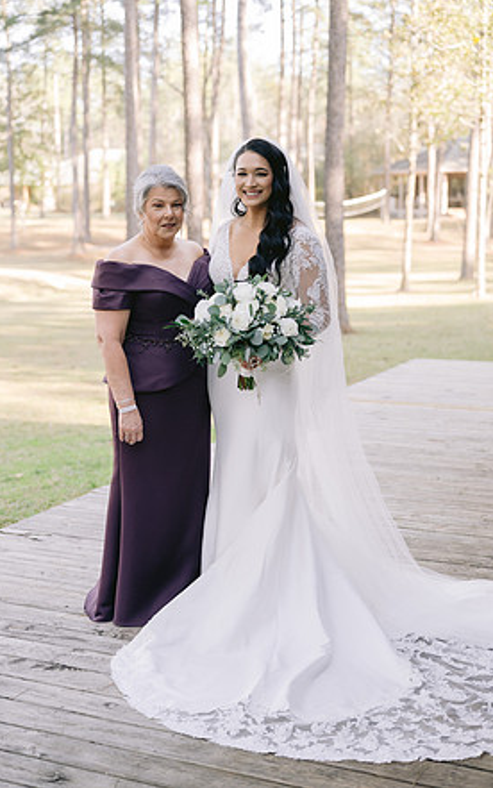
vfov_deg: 38.9
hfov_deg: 24.9
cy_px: 388
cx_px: 248
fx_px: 1117
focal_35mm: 52
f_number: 2.5
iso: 400
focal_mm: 50
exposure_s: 1/400
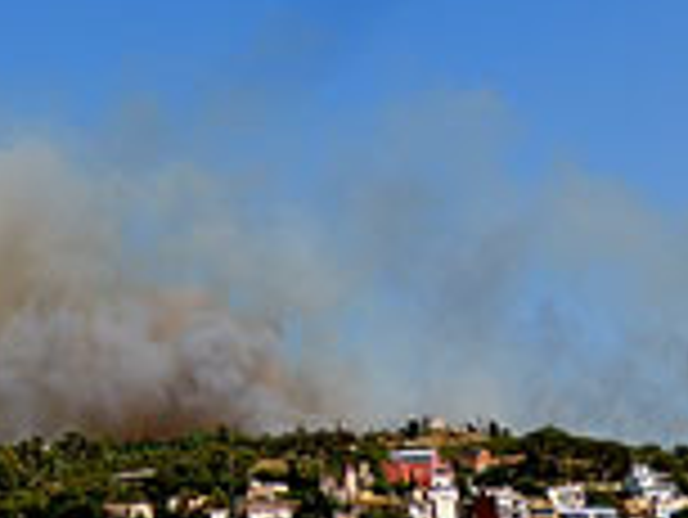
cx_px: 4
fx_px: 1432
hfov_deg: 25.7
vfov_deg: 18.8
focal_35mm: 72
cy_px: -178
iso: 100
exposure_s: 1/1250
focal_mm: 4.3
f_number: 3.3
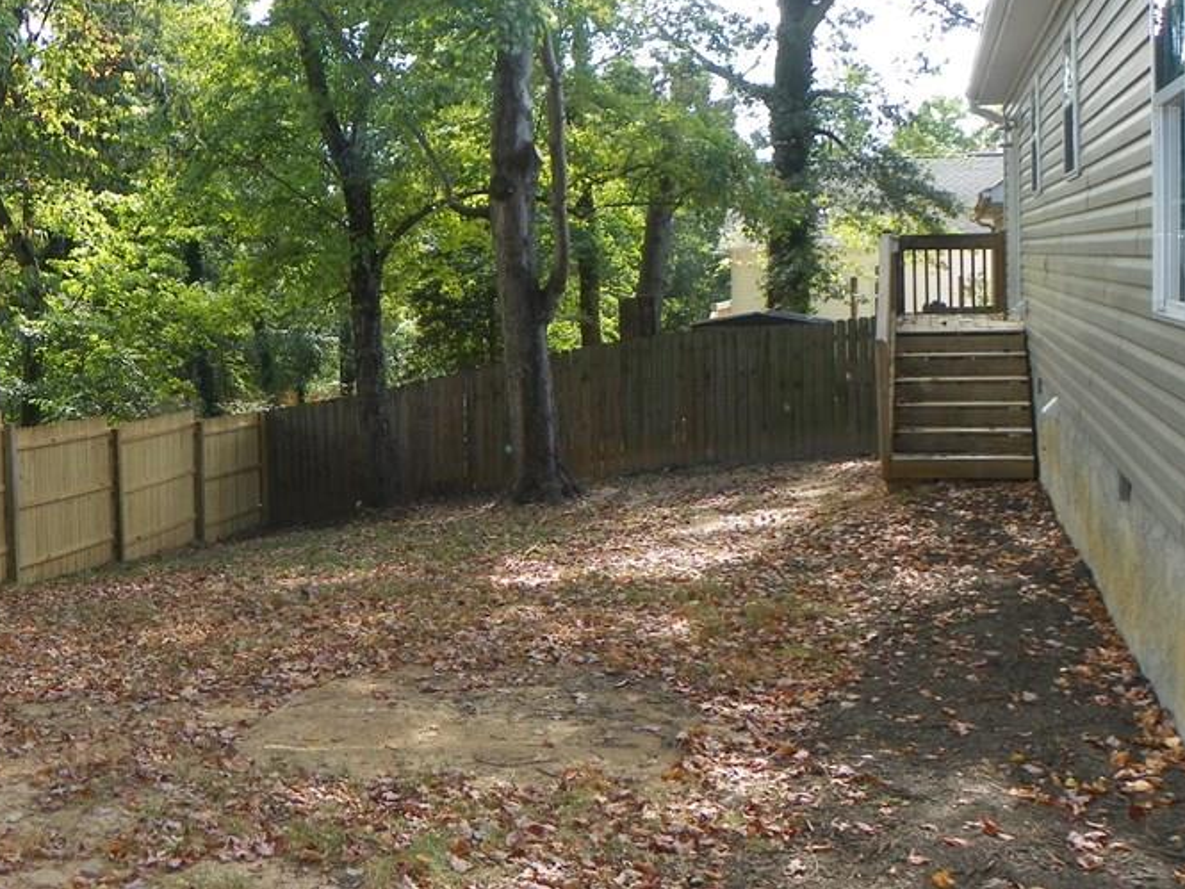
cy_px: 321
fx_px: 1370
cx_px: 347
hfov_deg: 45.7
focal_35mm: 40
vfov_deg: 35.7
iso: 64
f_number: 2.8
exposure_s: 1/100
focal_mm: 4.6
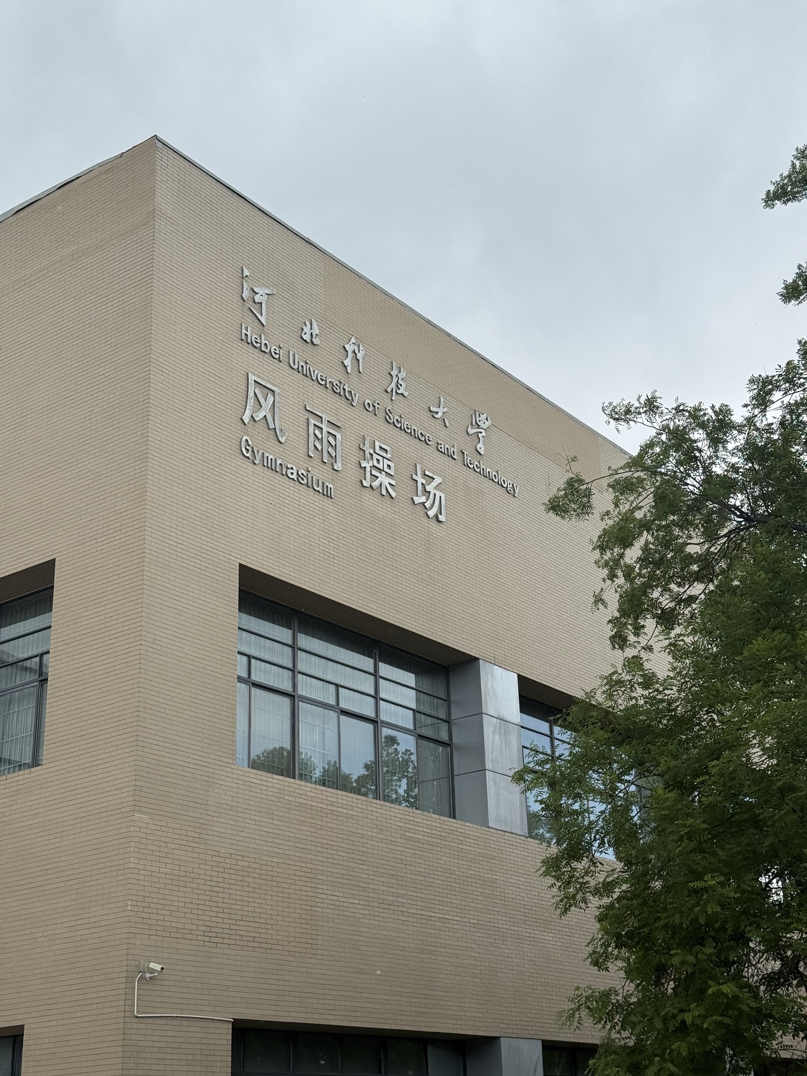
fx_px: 1492
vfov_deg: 39.7
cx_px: 404
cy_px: 538
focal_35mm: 48
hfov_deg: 30.3
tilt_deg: +24.1
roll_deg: +2.5
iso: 64
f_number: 1.78
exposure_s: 1/1795
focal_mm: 6.76
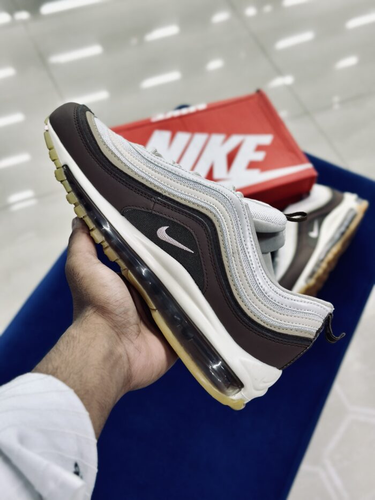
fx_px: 693
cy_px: 250
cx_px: 188
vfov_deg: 39.7
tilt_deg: -56.4
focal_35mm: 48
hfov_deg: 30.3
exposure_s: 1/109
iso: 64
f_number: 1.78
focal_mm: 6.86
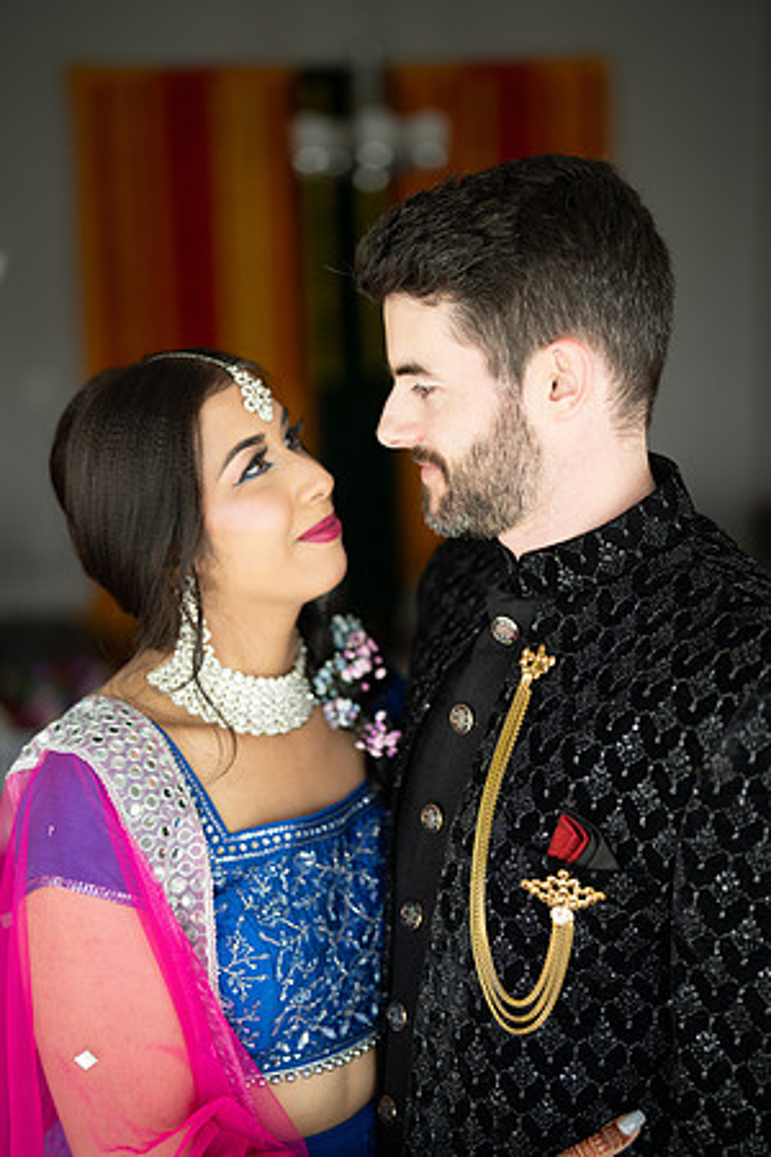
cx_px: 386
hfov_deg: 27.0
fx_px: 1606
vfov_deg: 39.6
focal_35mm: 50
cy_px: 578
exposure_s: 1/320
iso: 320
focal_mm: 50
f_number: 1.4
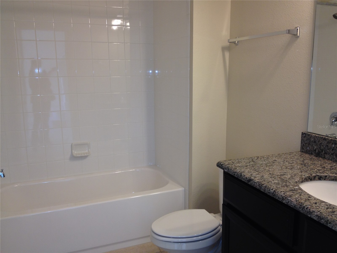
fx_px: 341
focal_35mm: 35
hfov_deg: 52.6
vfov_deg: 40.7
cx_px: 168
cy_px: 126
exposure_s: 1/30
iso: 50
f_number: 2.4
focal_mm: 4.28
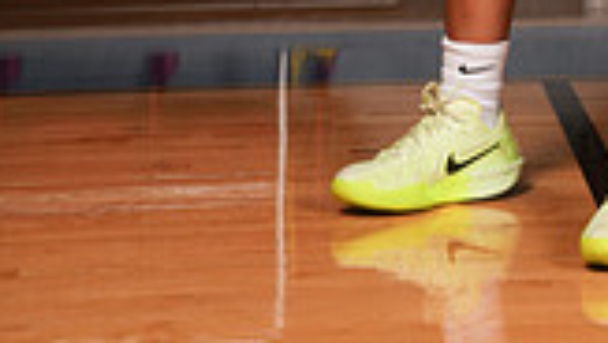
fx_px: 2049
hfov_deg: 16.7
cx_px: 545
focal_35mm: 127
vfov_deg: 8.7
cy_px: -488
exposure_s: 1/200
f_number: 6.3
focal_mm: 44
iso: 250
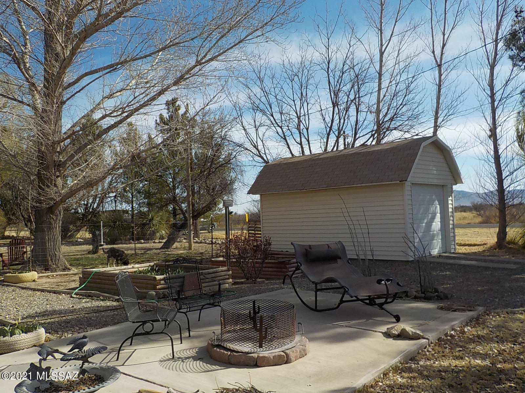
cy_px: 196
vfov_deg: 46.8
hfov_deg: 60.0
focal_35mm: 30
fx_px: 455
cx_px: 262
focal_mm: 4.1
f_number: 3.3
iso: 125
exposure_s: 1/1250
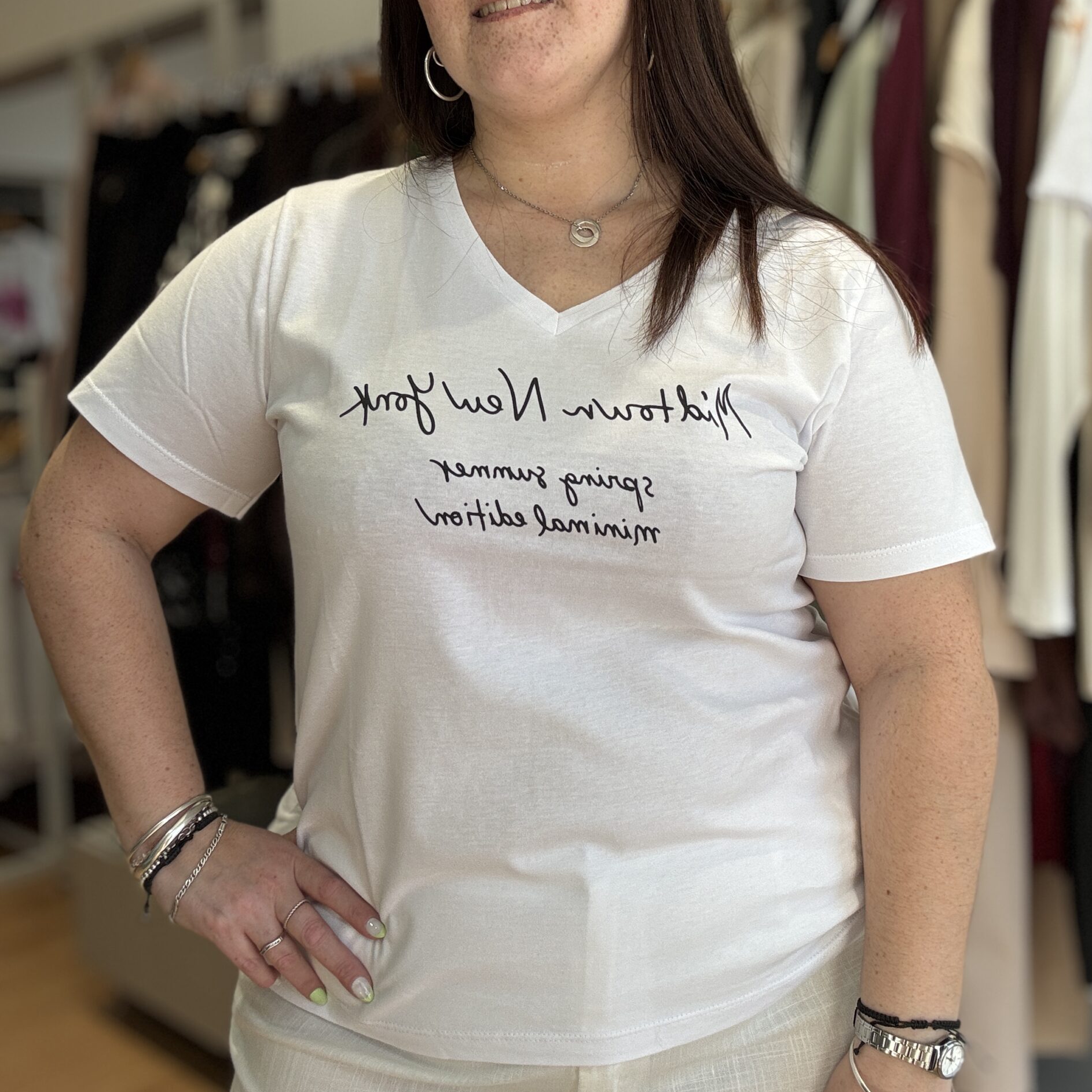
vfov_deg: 45.9
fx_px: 1285
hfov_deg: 46.0
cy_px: 460
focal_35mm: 36
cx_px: 555
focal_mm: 2.69
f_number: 1.9
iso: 25
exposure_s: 1/100
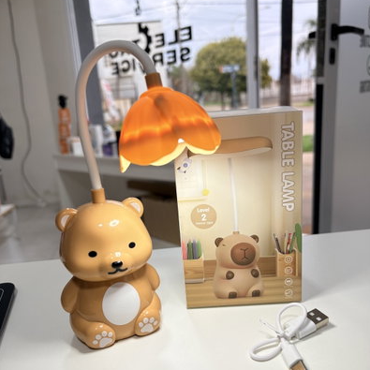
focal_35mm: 31
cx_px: 185
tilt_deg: -15.3
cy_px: 213
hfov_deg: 52.5
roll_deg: +4.2
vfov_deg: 52.3
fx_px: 375
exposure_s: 1/100
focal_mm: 5.96
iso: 64
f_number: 1.6
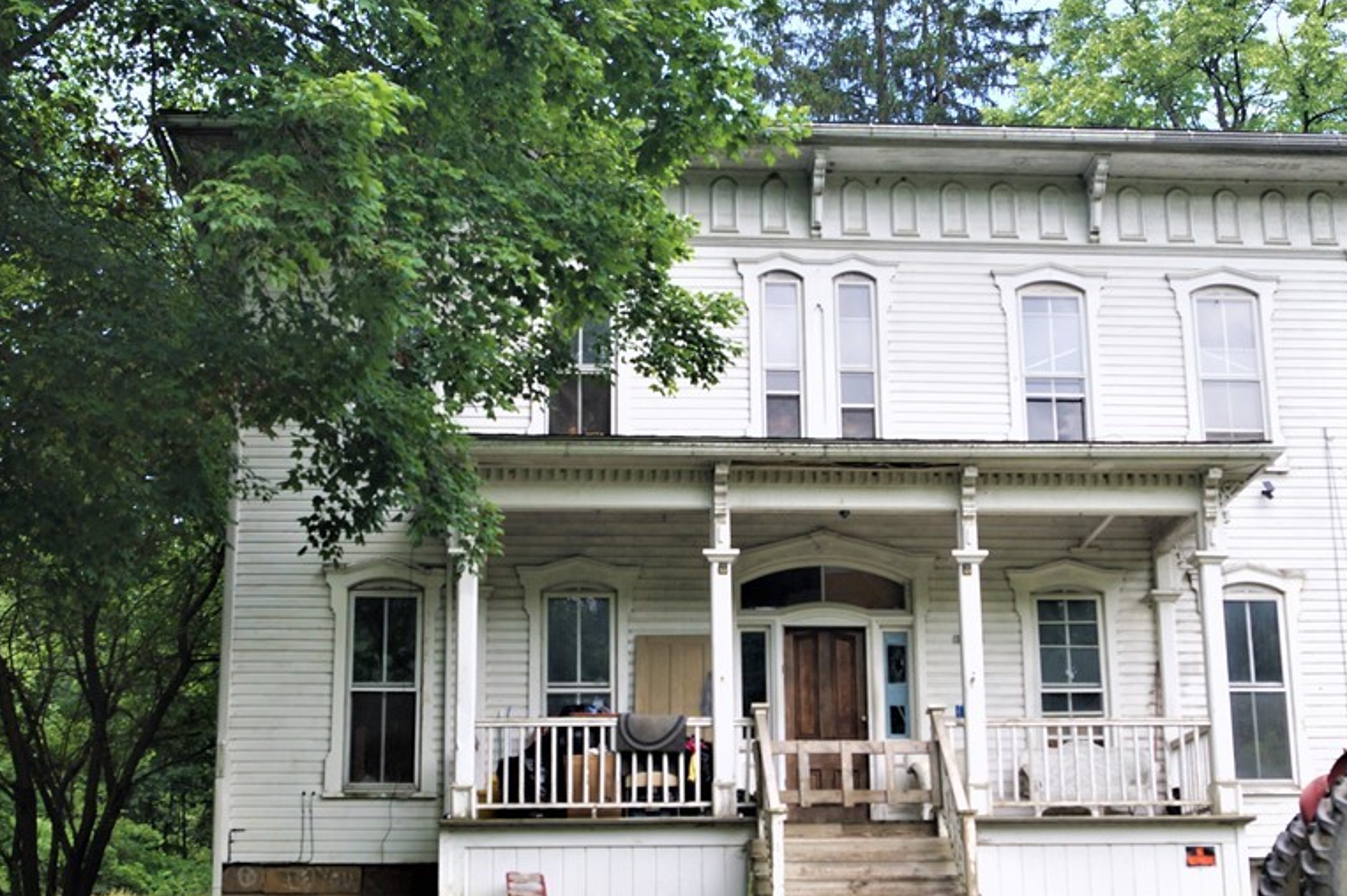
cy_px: 582
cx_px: 618
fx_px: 1758
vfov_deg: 28.5
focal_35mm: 47
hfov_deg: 41.9
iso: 100
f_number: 5.6
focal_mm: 22
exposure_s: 1/125
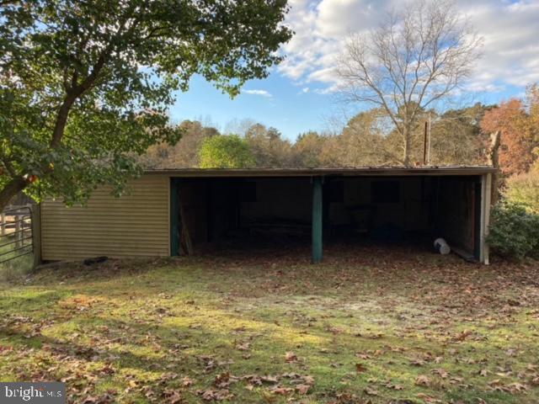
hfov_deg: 63.4
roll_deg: -0.7
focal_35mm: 28
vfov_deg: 49.7
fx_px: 436
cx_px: 270
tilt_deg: -3.3
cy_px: 202
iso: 20
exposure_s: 1/506
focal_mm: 3.99
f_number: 1.8
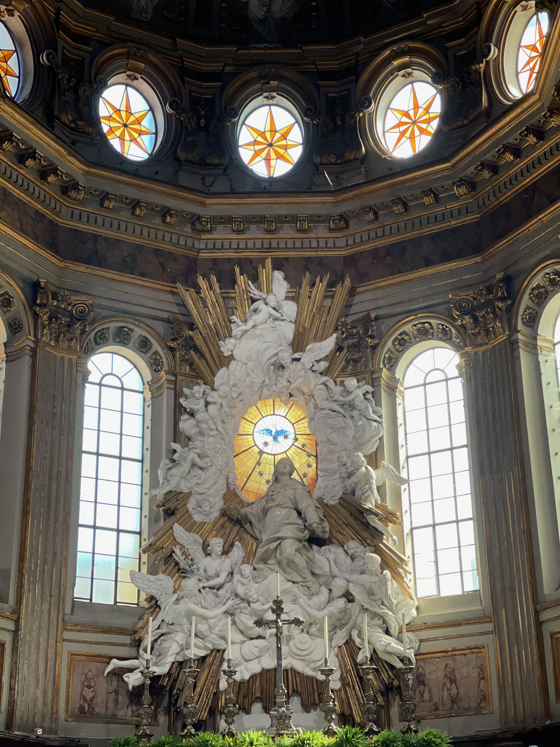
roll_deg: +0.4
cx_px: 280
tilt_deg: +23.1
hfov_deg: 22.9
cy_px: 374
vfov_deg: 30.3
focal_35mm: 64
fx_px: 1380
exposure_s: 1/121
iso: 160
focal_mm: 7.5
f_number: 2.2
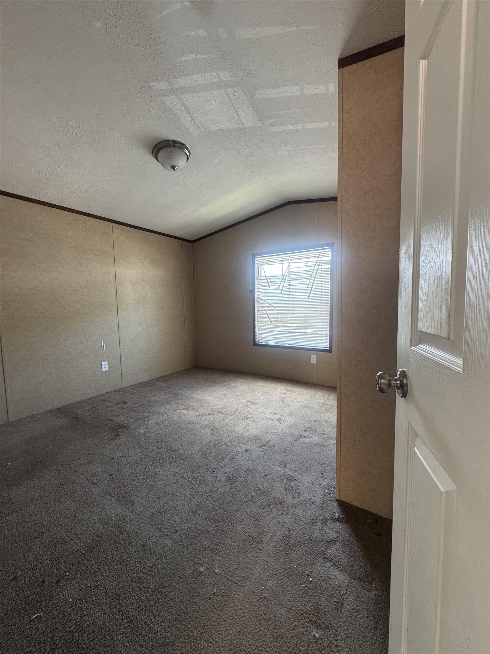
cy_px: 327
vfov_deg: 102.1
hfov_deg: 85.7
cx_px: 245
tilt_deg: -5.1
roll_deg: +1.7
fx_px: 264
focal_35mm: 14
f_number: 2.2
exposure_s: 1/85
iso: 320
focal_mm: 2.22
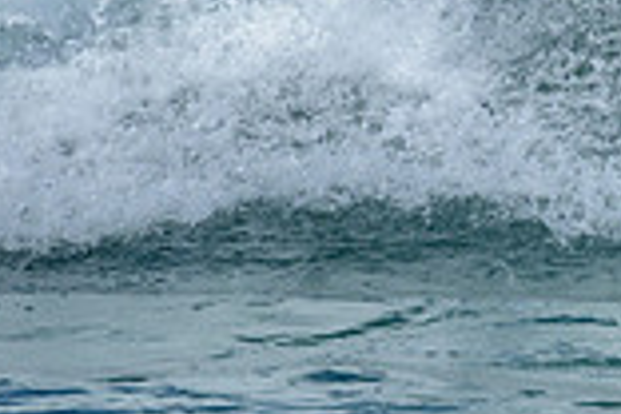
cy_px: -181
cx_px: 971
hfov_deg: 0.7
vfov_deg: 0.5
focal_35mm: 2971
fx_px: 51246
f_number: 6.3
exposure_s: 1/2500
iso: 220
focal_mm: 800
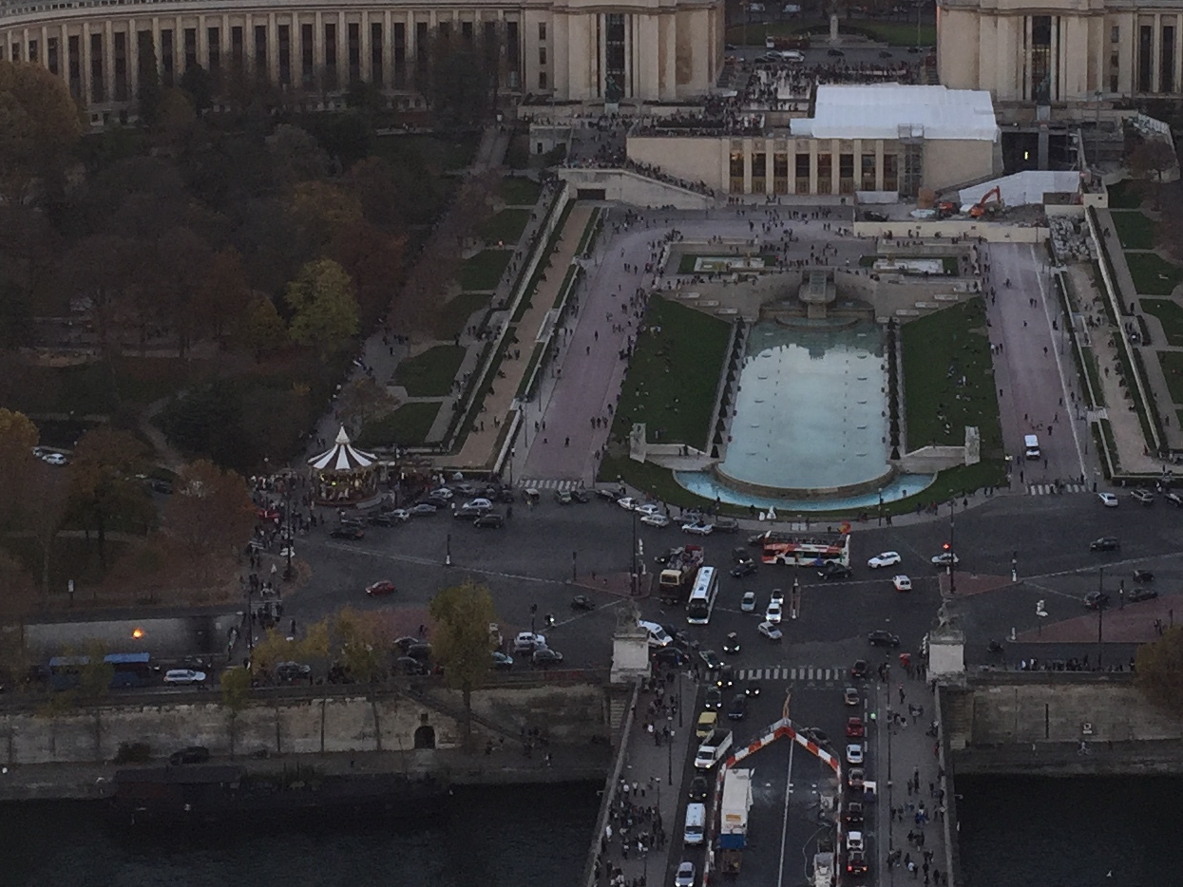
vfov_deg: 19.0
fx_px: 2598
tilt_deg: -6.9
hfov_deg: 25.5
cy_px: 56
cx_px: 822
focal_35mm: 76
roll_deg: -0.8
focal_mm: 4.15
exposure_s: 1/250
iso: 32
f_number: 2.2
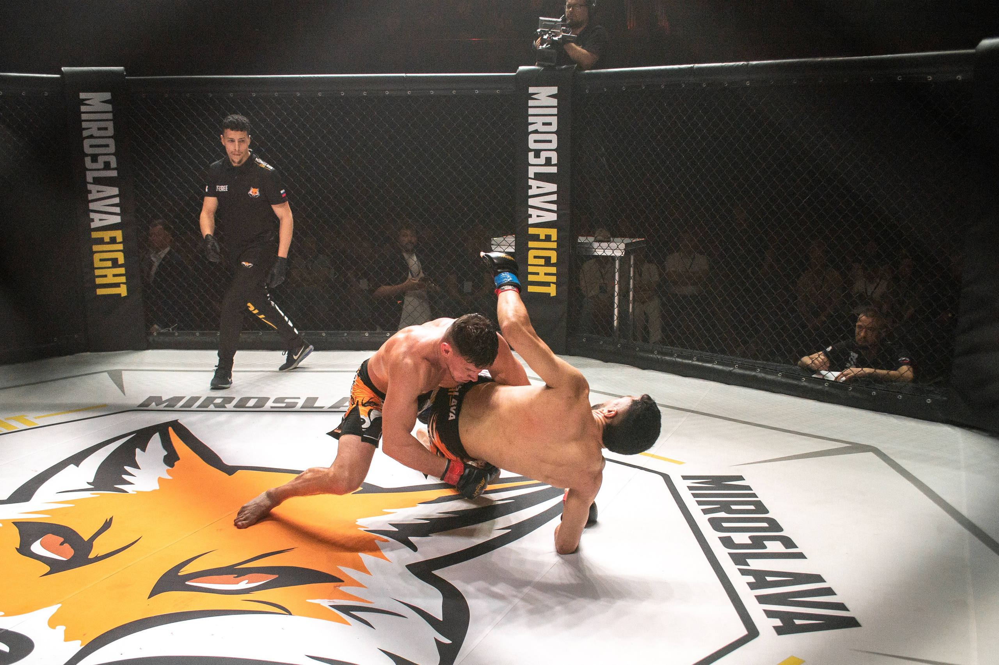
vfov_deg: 31.6
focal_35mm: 42
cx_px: 467
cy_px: 370
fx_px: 1175
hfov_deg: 46.0
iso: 2000
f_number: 4
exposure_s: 1/4000
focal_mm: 38
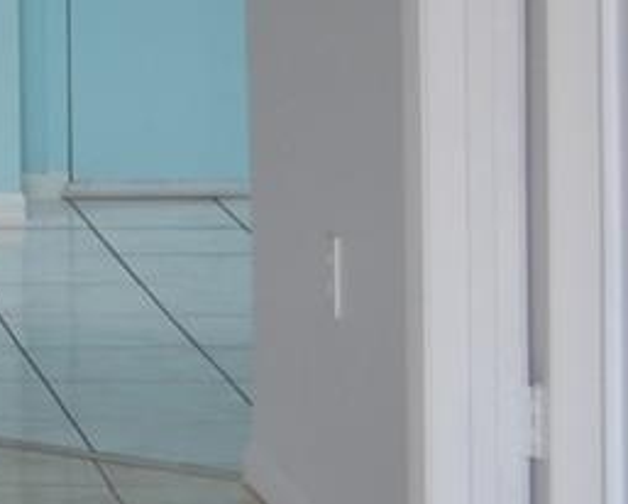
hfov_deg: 8.2
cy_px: -502
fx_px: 3906
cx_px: -1053
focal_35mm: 210
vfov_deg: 7.1
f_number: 4.5
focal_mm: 24
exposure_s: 1/80
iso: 400
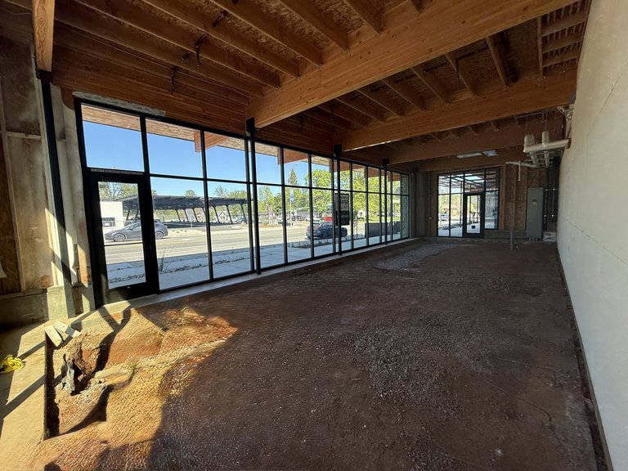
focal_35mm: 14
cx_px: 314
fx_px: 254
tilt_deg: -4.8
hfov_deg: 102.1
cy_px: 236
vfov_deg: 85.7
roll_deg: +1.8
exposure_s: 1/293
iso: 64
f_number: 2.2
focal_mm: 2.22
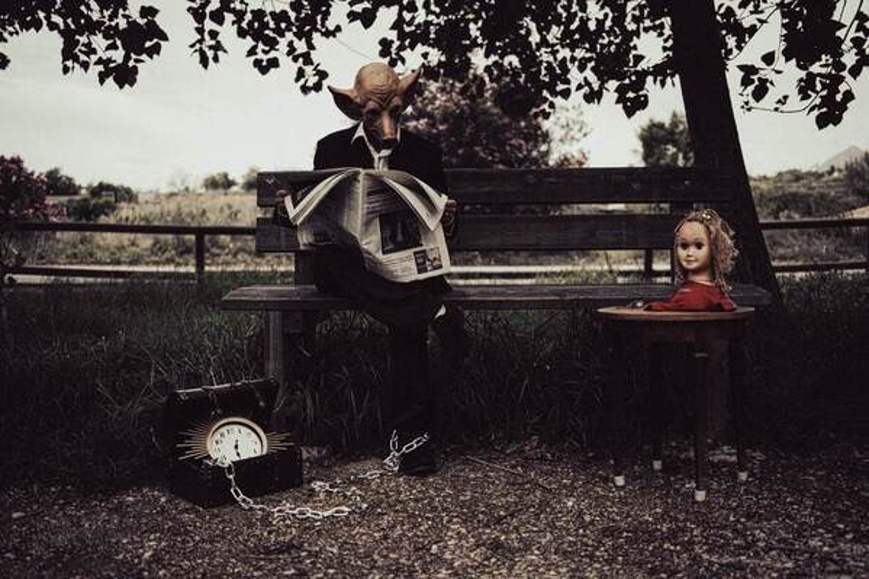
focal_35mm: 35
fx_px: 845
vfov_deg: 37.8
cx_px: 434
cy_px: 290
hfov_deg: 54.4
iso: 200
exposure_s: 1/4700
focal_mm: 23
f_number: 1.4
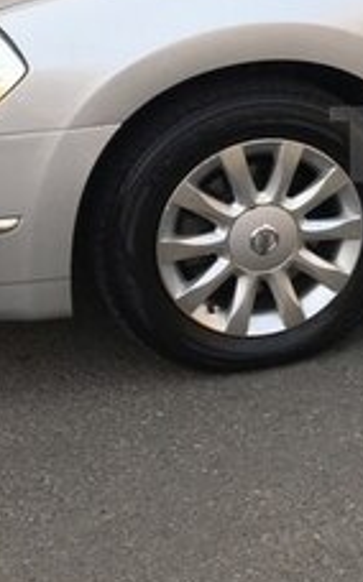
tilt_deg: -15.6
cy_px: 144
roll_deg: -0.8
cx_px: 591
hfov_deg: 13.5
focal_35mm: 89
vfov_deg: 23.1
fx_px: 1412
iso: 25
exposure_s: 1/300
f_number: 2.2
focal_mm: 4.15
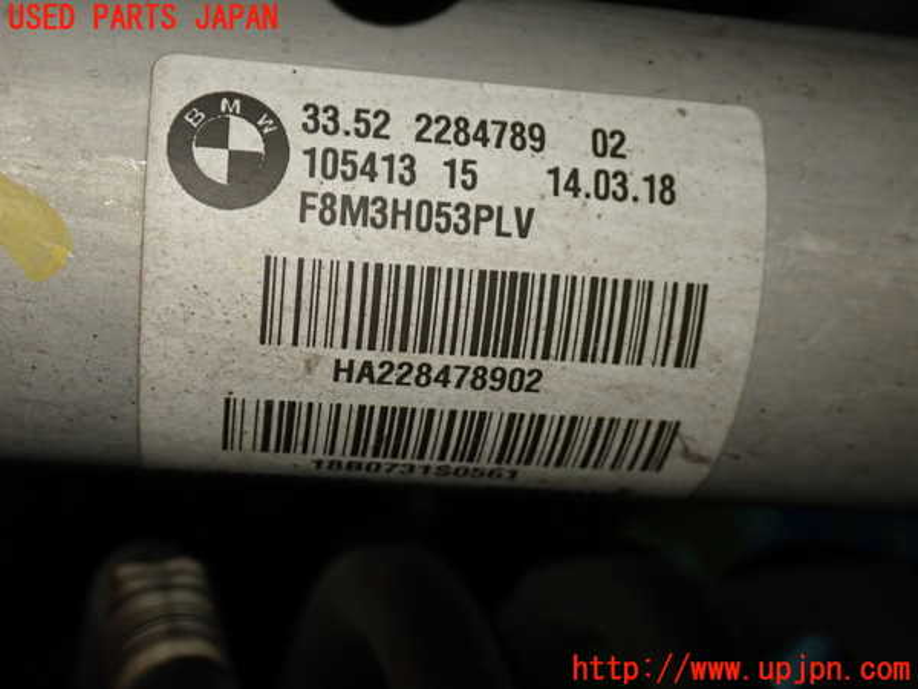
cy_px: 344
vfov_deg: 29.1
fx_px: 1326
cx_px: 459
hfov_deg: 38.2
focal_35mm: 50
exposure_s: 1/50
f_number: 3.2
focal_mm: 9.01
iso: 250
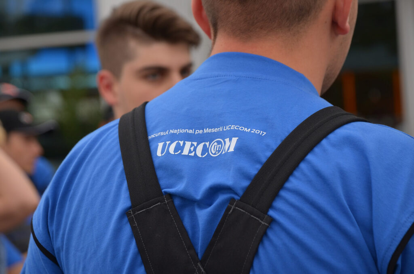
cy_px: 137
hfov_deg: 19.5
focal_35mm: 105
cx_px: 207
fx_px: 1205
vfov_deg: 13.0
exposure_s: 1/500
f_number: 4
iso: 200
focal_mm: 70
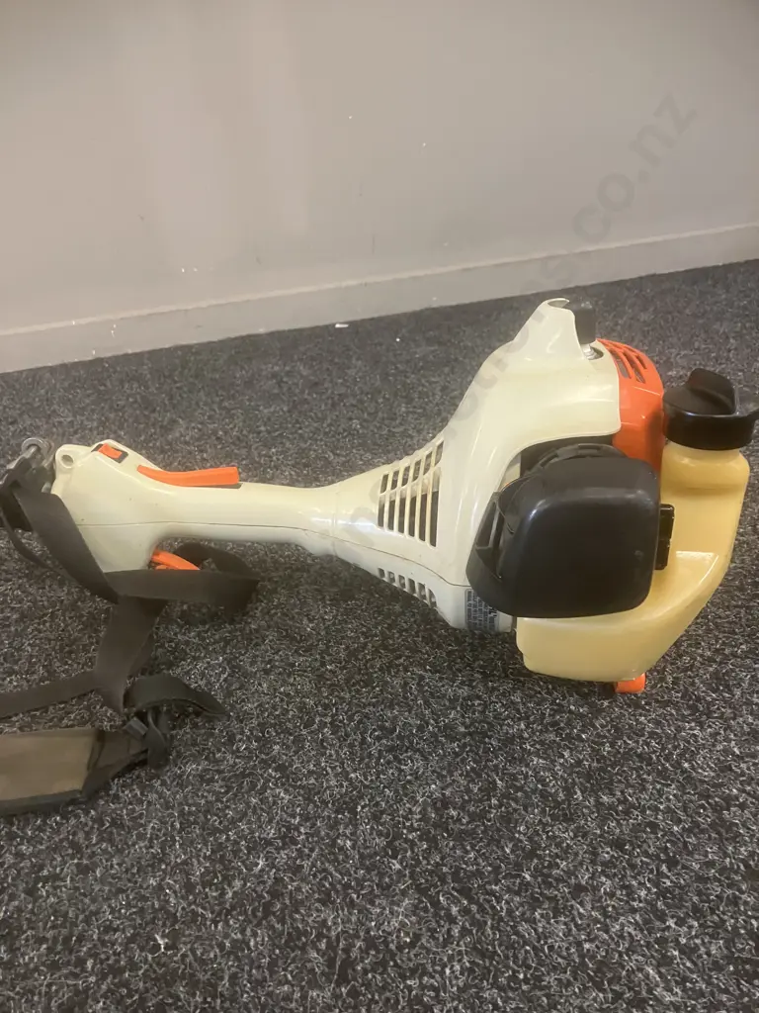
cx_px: 380
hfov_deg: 49.7
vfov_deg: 63.4
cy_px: 506
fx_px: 819
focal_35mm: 28
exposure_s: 1/33
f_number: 1.8
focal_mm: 3.99
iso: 320
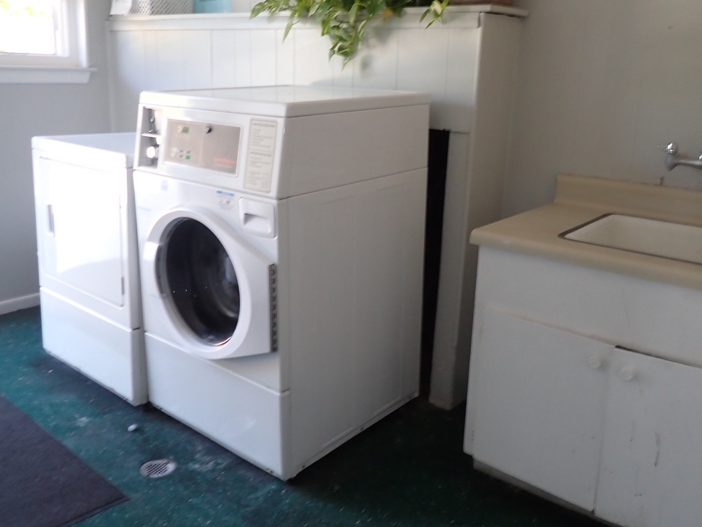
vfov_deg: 42.8
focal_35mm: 33
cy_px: 218
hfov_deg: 55.4
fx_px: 669
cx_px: 352
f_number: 2
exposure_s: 1/30
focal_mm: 4.5
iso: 200
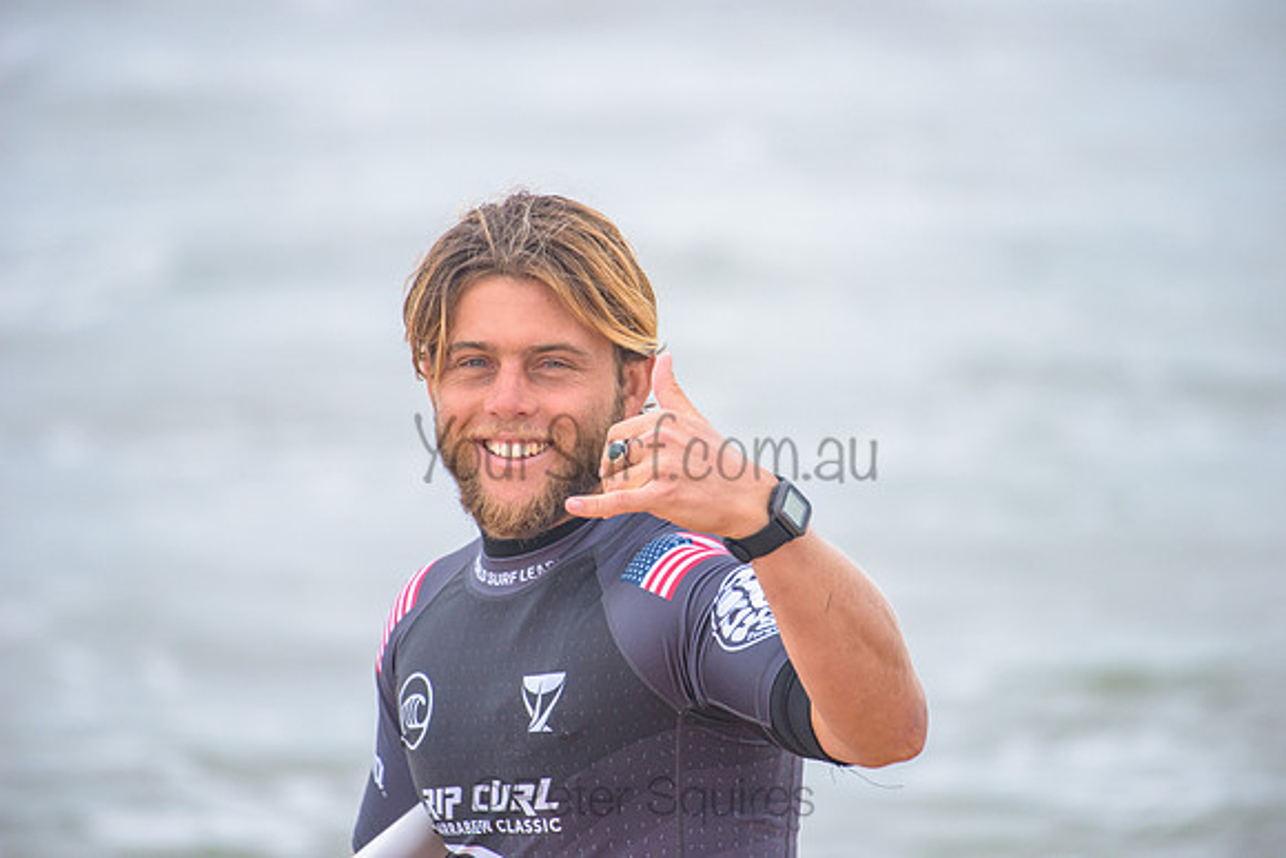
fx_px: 17864
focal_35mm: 500
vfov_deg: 2.8
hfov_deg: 4.1
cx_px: 643
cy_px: 429
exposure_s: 1/2000
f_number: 5.6
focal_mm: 500
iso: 560
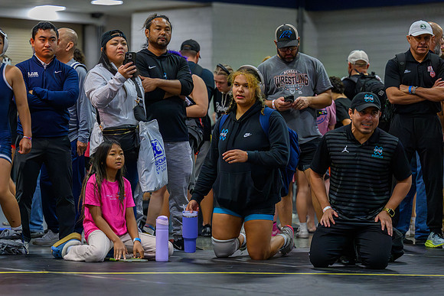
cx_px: 123
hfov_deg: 14.0
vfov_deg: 9.4
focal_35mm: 146
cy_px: 175
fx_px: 1800
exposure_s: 1/800
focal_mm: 101
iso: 12800
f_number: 2.8
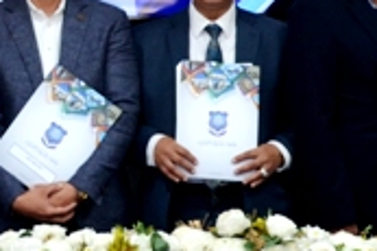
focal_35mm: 213
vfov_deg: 6.4
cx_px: 100
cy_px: 41
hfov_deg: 9.7
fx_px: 2228
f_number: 4
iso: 400
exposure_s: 1/60
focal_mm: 24
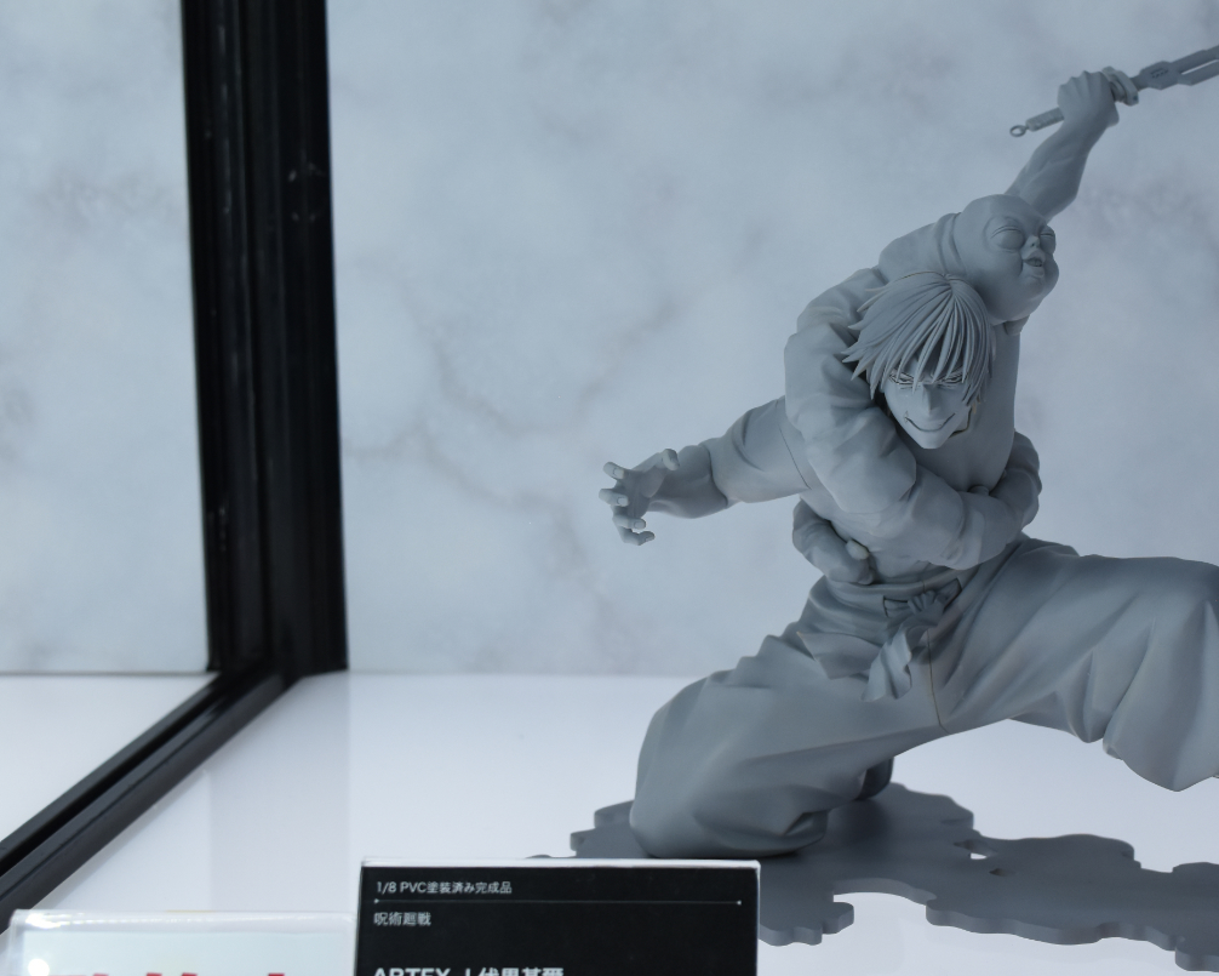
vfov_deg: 22.4
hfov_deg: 27.6
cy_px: 592
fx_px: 2454
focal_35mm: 68
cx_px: 895
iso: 640
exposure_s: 1/400
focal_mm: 30
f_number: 8
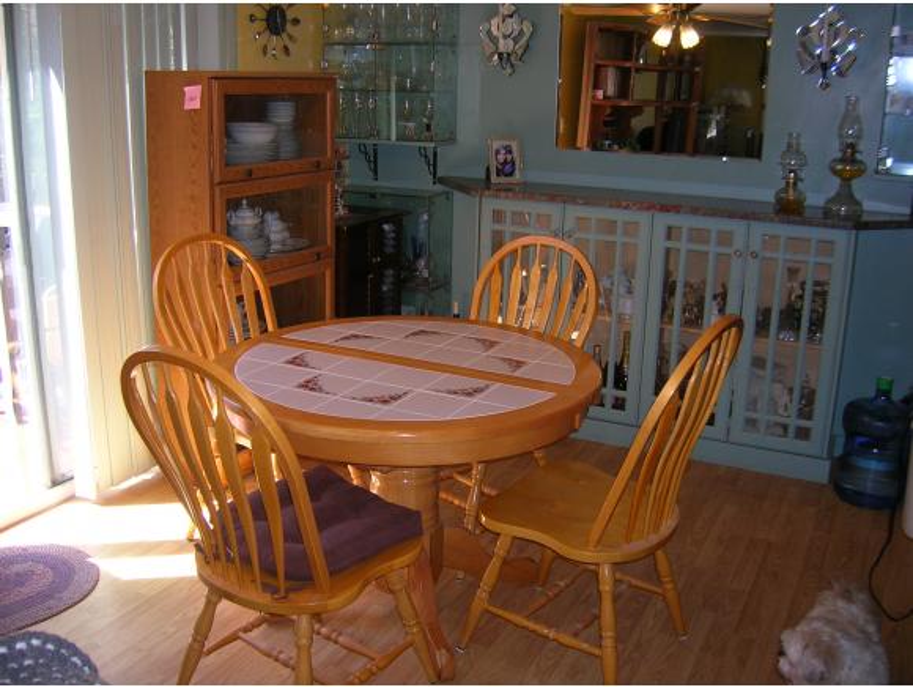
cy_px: 344
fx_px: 897
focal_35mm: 34
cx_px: 456
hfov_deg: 53.9
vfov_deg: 41.8
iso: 60
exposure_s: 1/60.1
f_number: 2.9
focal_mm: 5.7
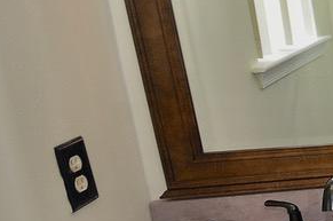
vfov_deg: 20.5
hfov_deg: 17.3
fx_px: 609
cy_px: 100
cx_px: 721
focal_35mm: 66
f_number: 6.3
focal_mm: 10
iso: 640
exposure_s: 1/60
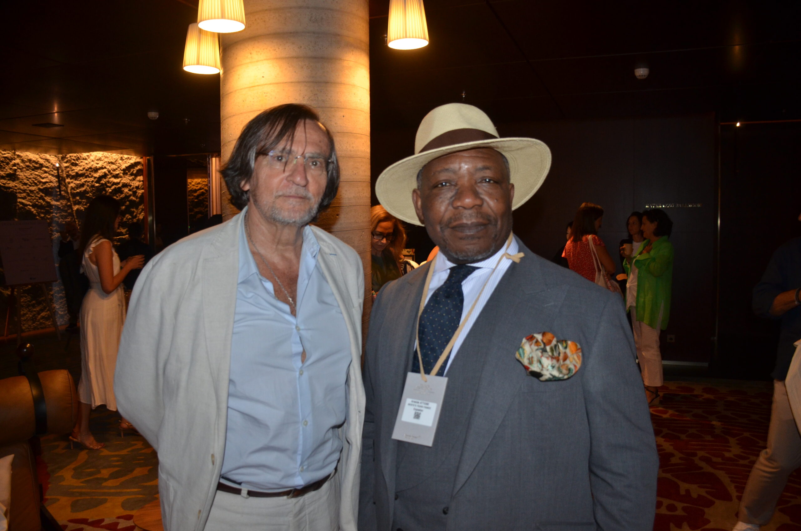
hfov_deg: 67.5
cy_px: 266
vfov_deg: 47.7
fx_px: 600
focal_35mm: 27
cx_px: 400
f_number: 3.5
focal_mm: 18
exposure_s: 1/60
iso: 800
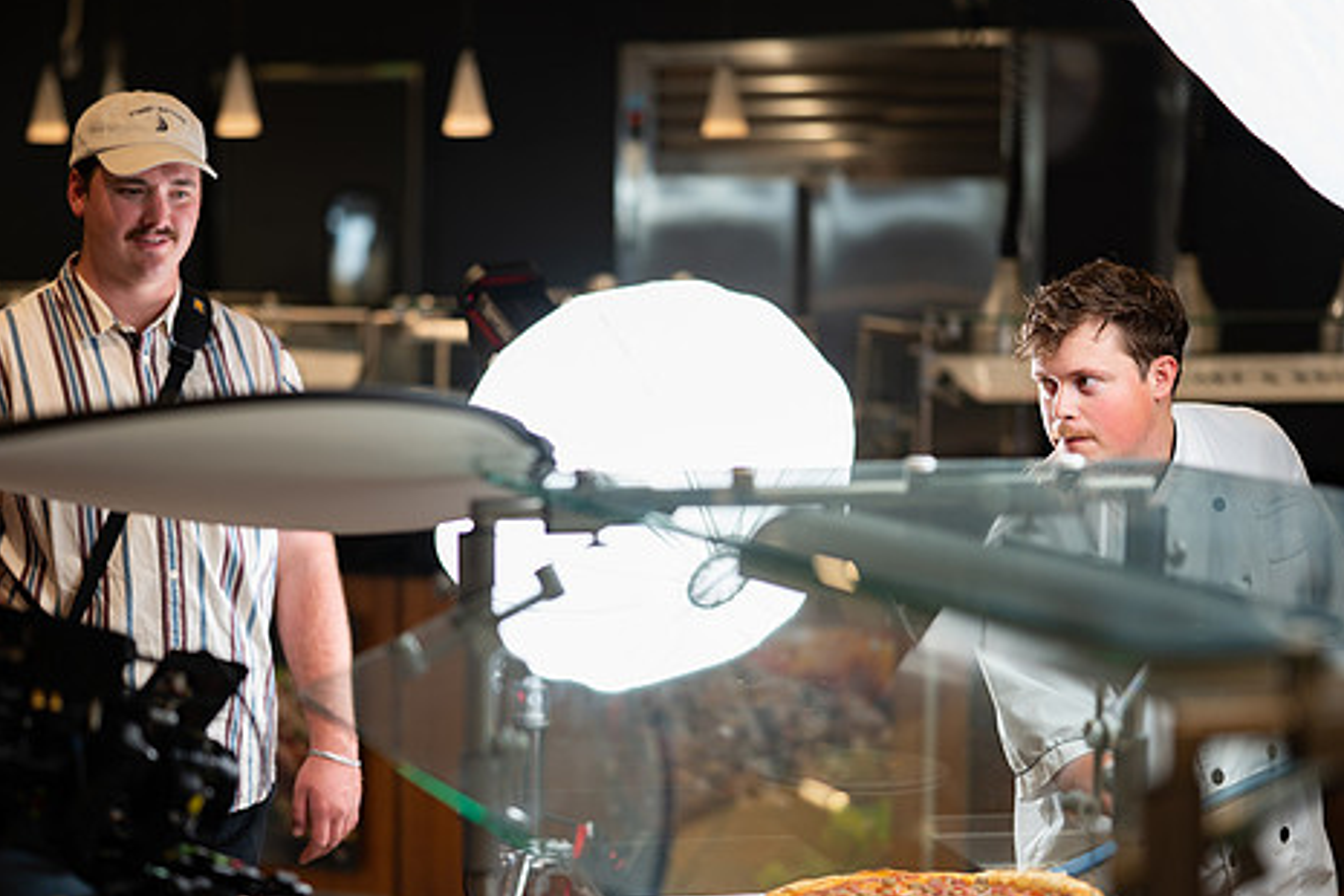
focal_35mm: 106
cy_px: 514
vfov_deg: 12.9
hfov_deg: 19.3
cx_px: 578
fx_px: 3957
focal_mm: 85
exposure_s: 1/200
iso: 100
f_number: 1.8
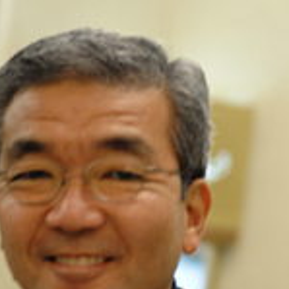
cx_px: 52
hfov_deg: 9.6
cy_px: 262
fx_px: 1719
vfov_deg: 9.6
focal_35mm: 182
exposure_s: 1/100
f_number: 2.8
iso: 800
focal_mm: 50
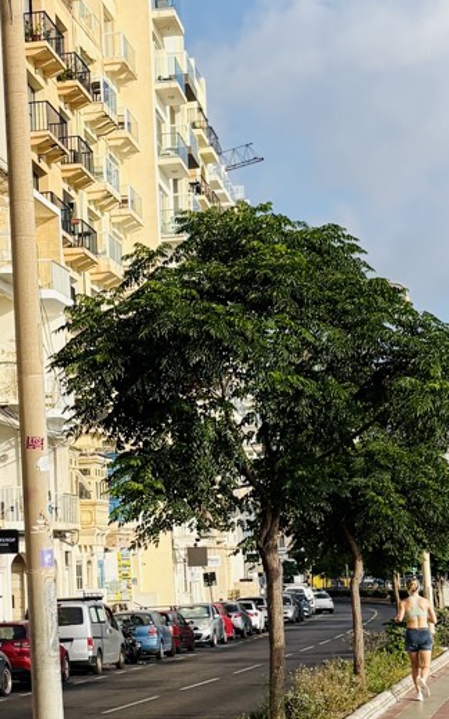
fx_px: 1666
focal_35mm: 85
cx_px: 44
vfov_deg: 24.4
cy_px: 389
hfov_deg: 15.2
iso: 50
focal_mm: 5.96
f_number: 1.6
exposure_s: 1/4950
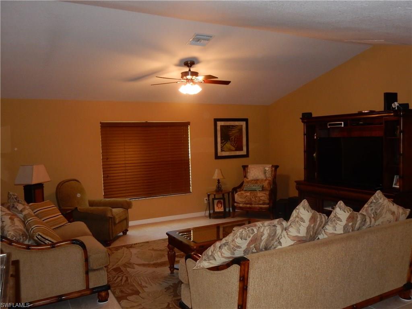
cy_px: 154
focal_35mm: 30
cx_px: 206
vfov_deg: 46.8
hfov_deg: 60.0
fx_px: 357
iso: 320
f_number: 4
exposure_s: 1/30
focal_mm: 5.4
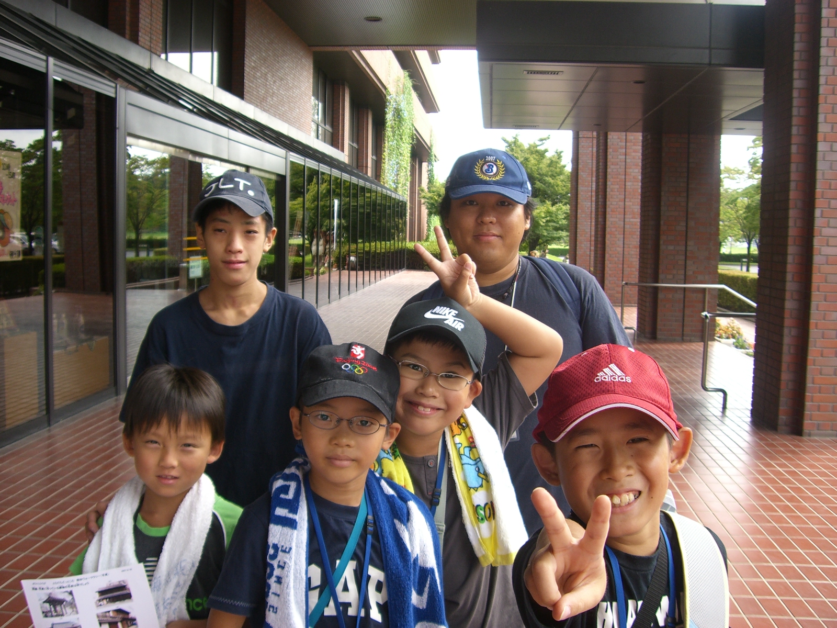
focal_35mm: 38
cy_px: 314
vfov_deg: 37.7
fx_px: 919
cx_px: 418
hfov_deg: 49.0
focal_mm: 6.2
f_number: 2.7
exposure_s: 1/200
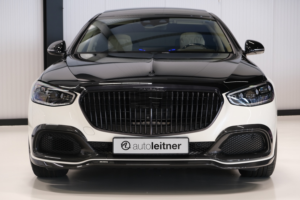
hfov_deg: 26.7
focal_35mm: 76
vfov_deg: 17.9
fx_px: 633
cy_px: 100
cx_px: 150
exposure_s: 1/14
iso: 500
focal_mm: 50.5
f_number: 4
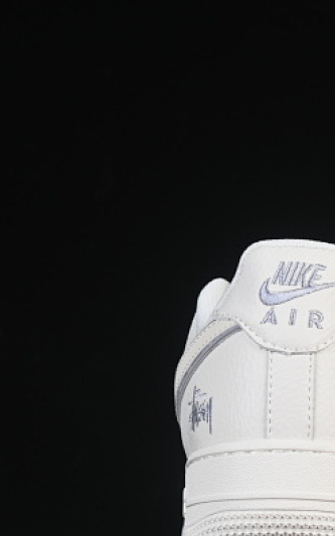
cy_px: 334
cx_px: 430
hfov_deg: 8.3
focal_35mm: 155
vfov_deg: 13.5
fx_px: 2265
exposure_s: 1/80
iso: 160
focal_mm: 50
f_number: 8
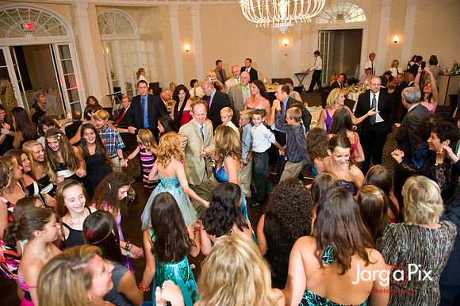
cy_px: 153
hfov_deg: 73.8
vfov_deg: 53.1
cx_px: 230
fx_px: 306
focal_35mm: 24
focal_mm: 24
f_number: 3.2
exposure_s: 1/125
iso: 1600
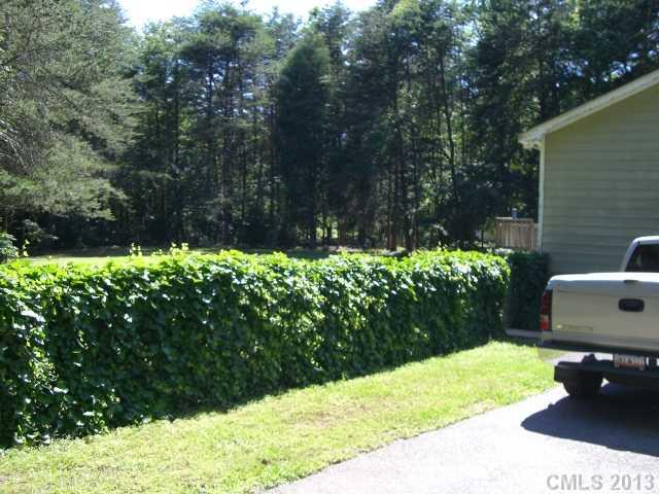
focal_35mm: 38
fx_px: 723
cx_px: 330
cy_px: 247
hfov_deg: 49.0
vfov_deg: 37.7
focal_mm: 6.2
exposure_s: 1/250
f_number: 2.7
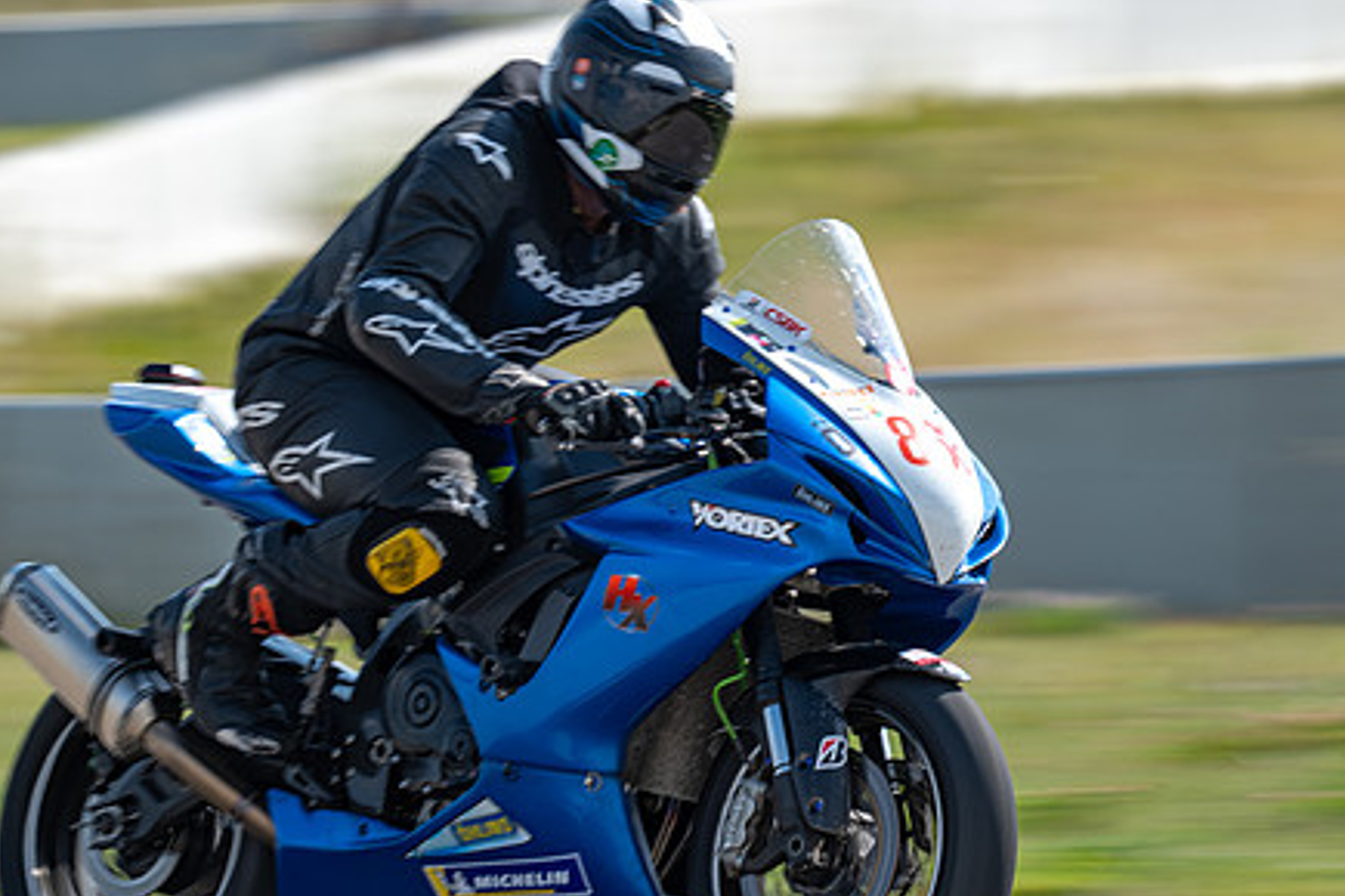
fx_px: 19912
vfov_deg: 2.6
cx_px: 708
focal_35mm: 533
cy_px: 564
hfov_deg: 3.9
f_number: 11
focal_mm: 400
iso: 125
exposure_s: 1/160
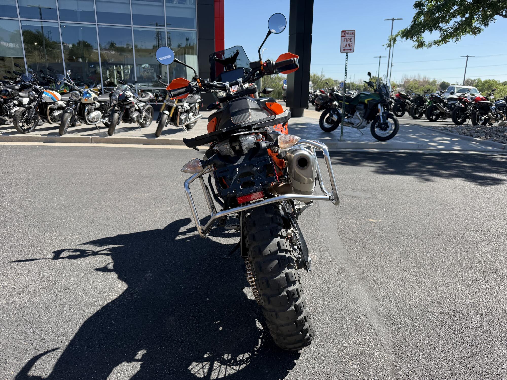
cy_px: 190
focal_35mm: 24
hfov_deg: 71.6
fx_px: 352
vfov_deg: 56.8
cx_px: 254
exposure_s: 1/2232
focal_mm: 6.76
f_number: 1.78
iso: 100
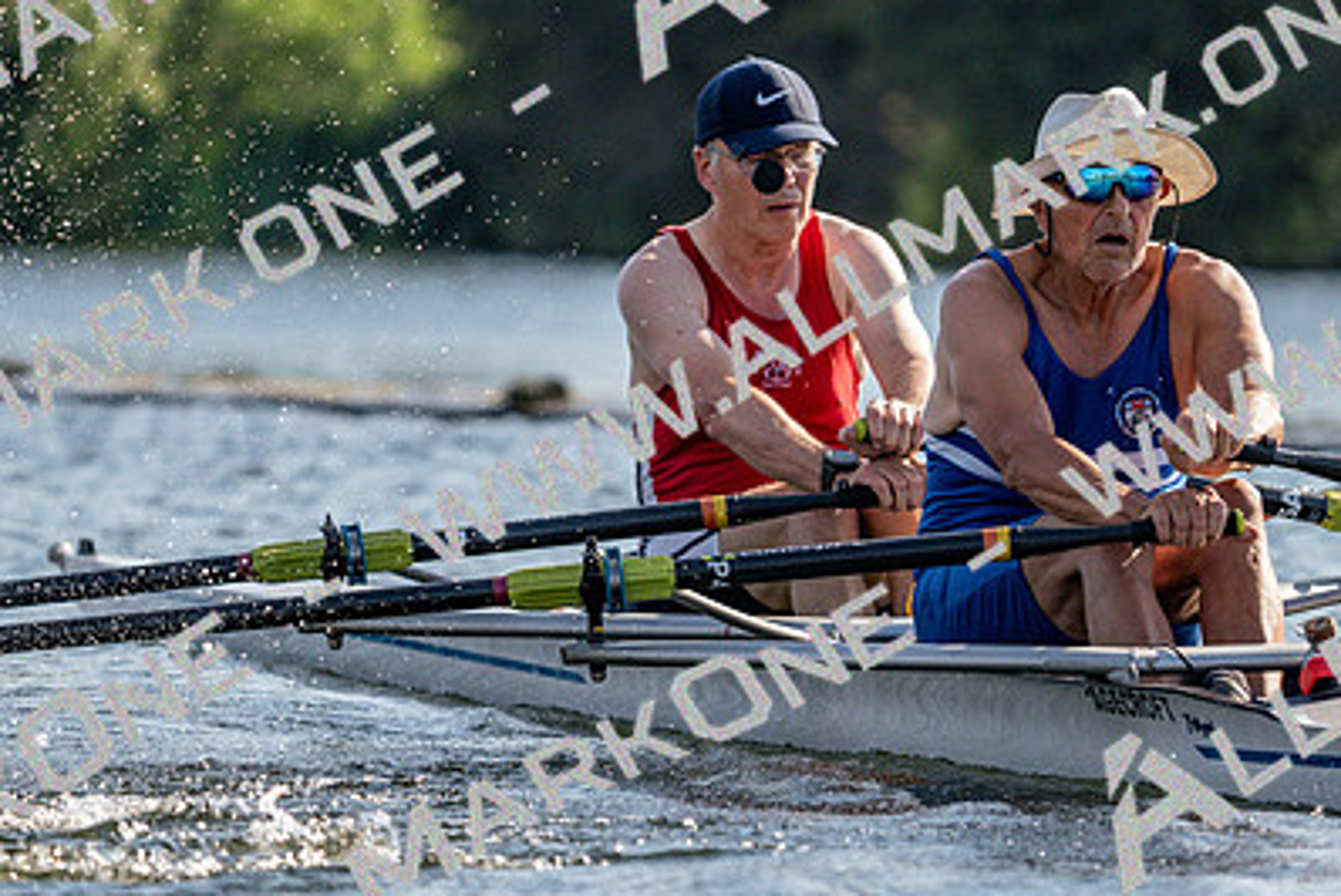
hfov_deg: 4.5
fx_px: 17110
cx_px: 815
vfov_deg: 3.0
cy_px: 574
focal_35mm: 459
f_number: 6.3
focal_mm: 315
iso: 200
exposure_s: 1/1600
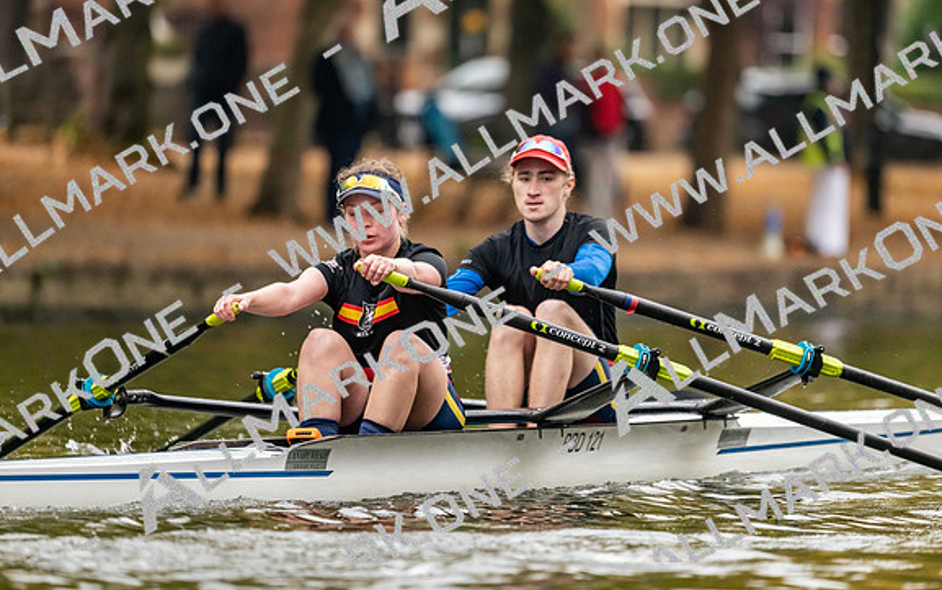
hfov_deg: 5.1
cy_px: 282
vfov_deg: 3.2
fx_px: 10529
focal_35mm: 410
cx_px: 470
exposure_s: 1/2500
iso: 3600
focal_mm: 400
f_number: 4.5
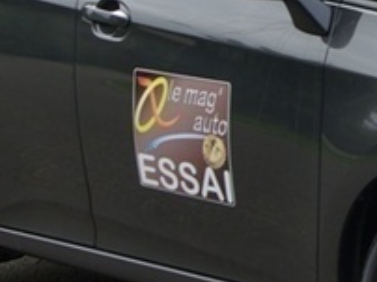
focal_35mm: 141
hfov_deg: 13.6
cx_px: 463
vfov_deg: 10.5
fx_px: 1534
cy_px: 69
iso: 100
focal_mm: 29.38
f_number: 5.6
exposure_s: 1/90
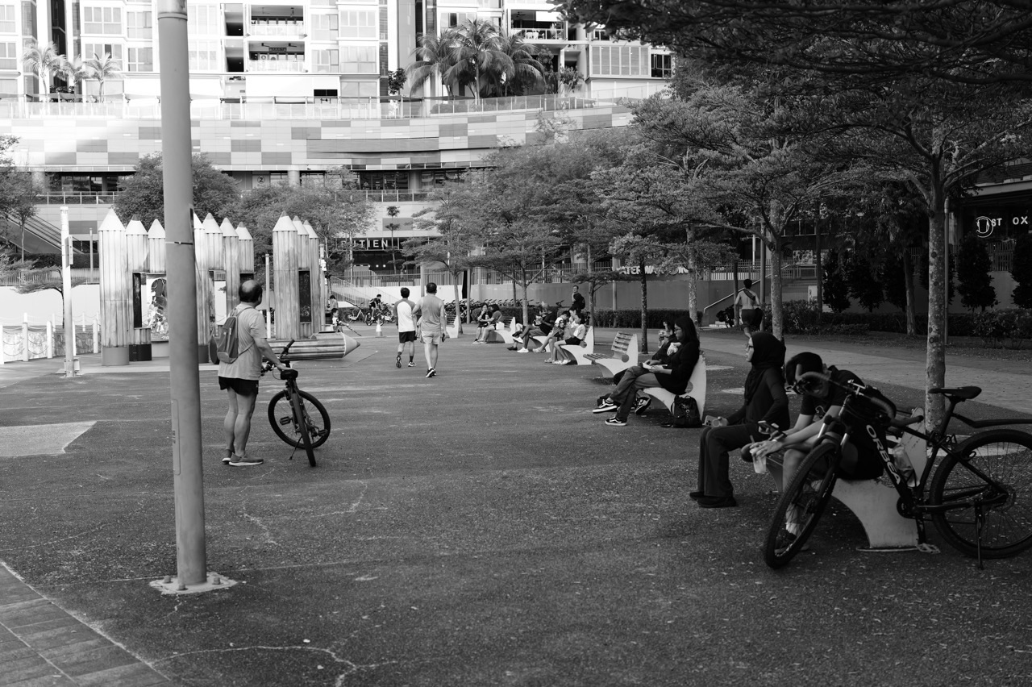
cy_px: 344
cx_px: 516
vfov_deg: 31.2
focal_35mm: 43
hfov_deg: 45.5
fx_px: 1232
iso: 100
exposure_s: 1/160
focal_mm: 43
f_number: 4
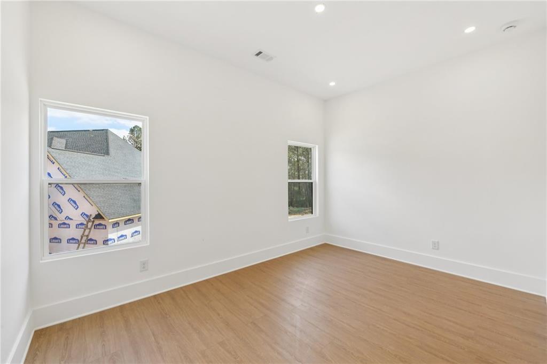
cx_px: 274
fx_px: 213
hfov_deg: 104.3
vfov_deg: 81.1
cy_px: 182
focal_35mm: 14
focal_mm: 14
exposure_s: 1/200
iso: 400
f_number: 9
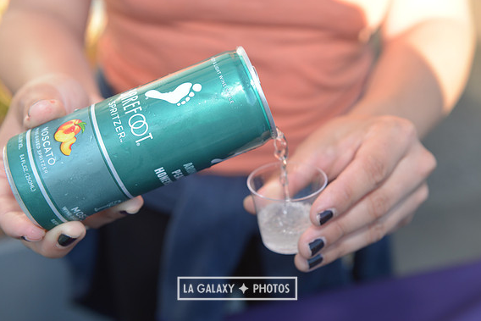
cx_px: 237
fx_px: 655
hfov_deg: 40.3
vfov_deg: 27.5
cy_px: 161
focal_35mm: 49
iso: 250
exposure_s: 1/250
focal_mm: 48
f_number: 5
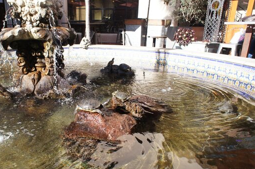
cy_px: 92
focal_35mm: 30
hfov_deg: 61.4
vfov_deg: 43.5
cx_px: 101
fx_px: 212
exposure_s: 1/320
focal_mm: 16
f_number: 5.6
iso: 200
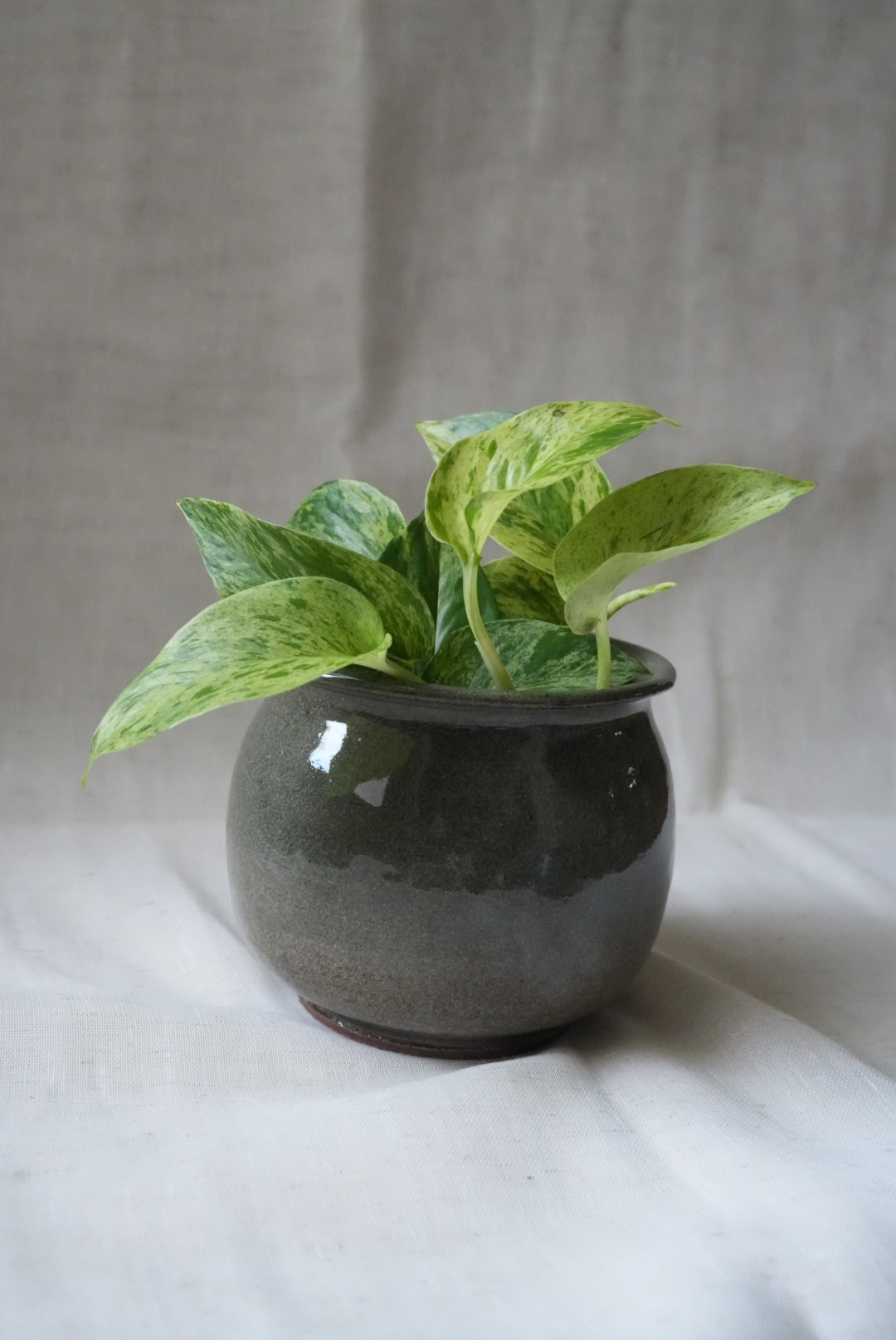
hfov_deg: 27.0
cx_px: 448
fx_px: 1863
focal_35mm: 50
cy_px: 670
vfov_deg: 39.6
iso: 16000
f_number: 8
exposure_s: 1/500
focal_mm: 50
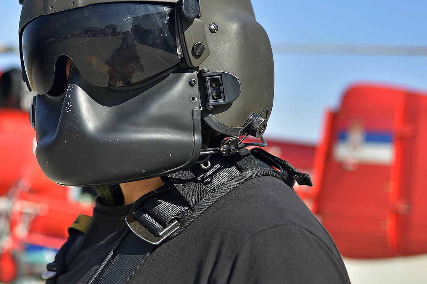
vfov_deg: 26.3
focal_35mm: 51
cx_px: 149
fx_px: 605
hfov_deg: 38.5
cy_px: 87
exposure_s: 1/1000
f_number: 2.8
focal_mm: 35
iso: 140
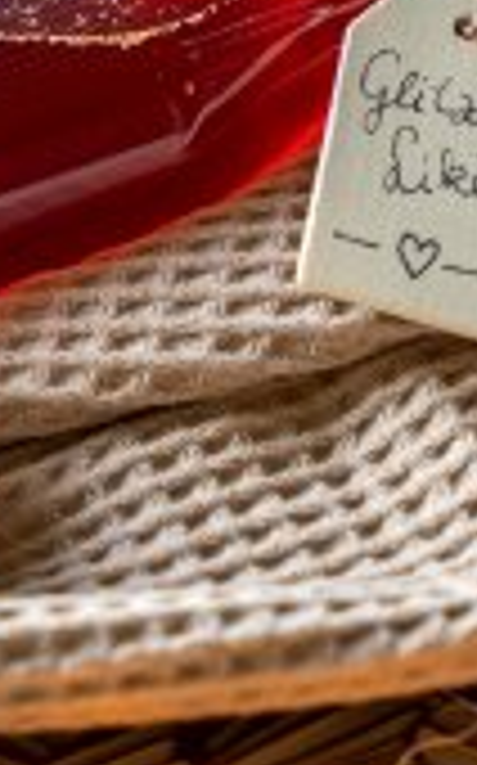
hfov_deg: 5.5
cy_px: 180
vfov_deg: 8.8
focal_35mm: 239
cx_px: -81
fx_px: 4981
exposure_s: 1/100
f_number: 2.8
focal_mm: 66.3
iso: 640
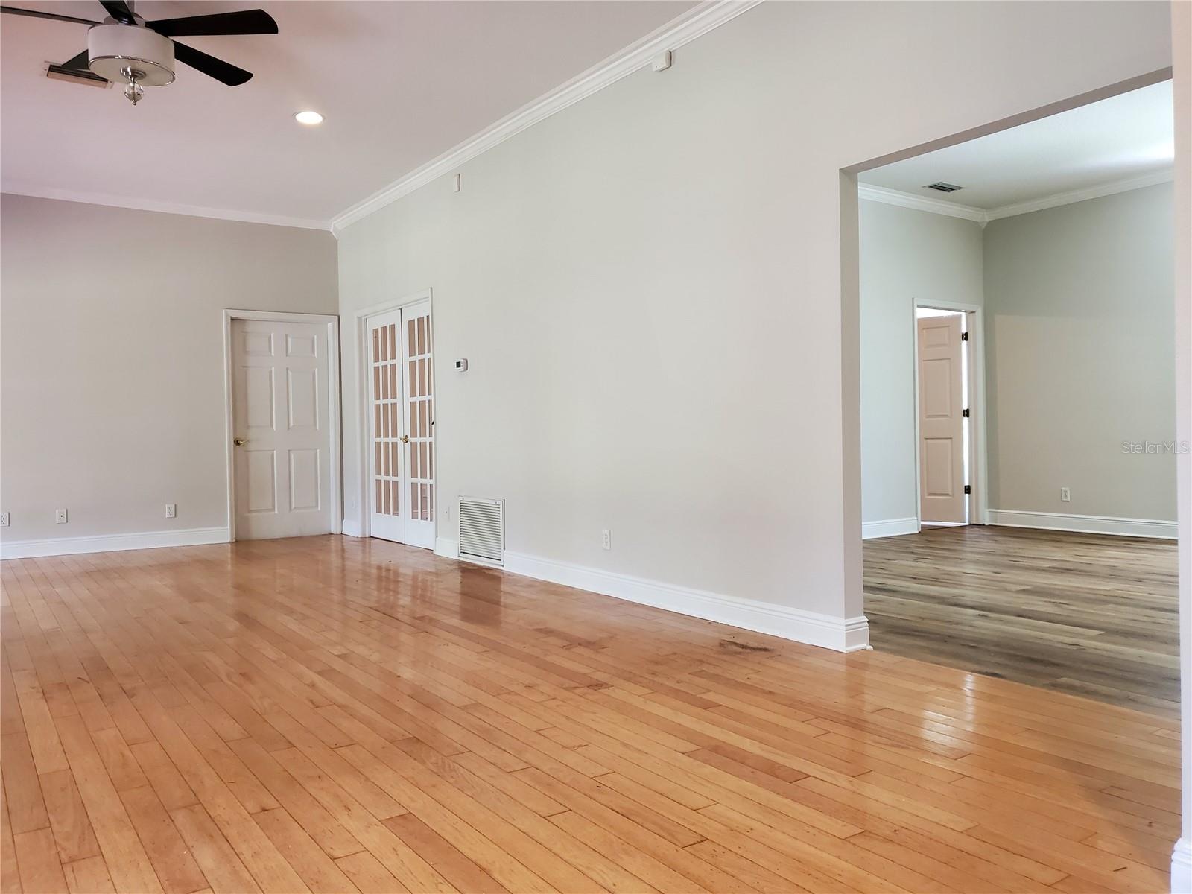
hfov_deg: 67.3
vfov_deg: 53.1
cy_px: 447
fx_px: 895
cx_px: 596
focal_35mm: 26
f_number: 1.5
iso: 250
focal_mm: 4.3
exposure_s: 1/60
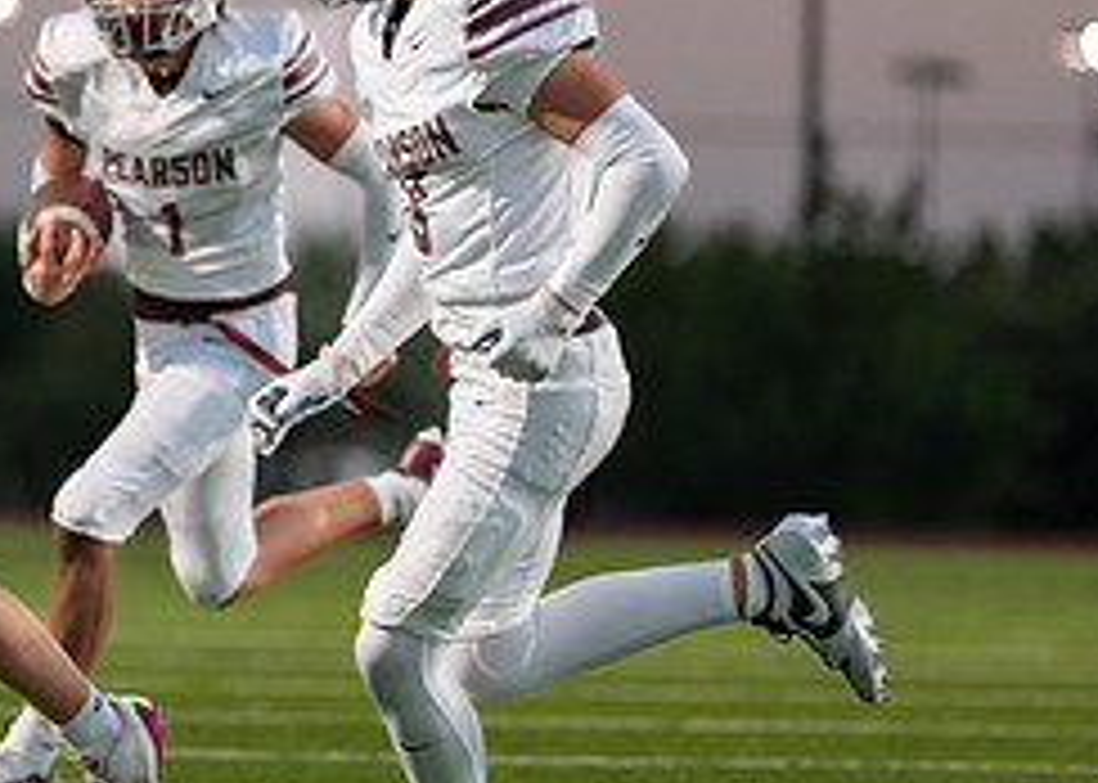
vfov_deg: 2.7
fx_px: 16612
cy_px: 386
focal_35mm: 533
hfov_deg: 3.8
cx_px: 90
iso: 3200
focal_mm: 200
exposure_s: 1/1250
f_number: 2.8
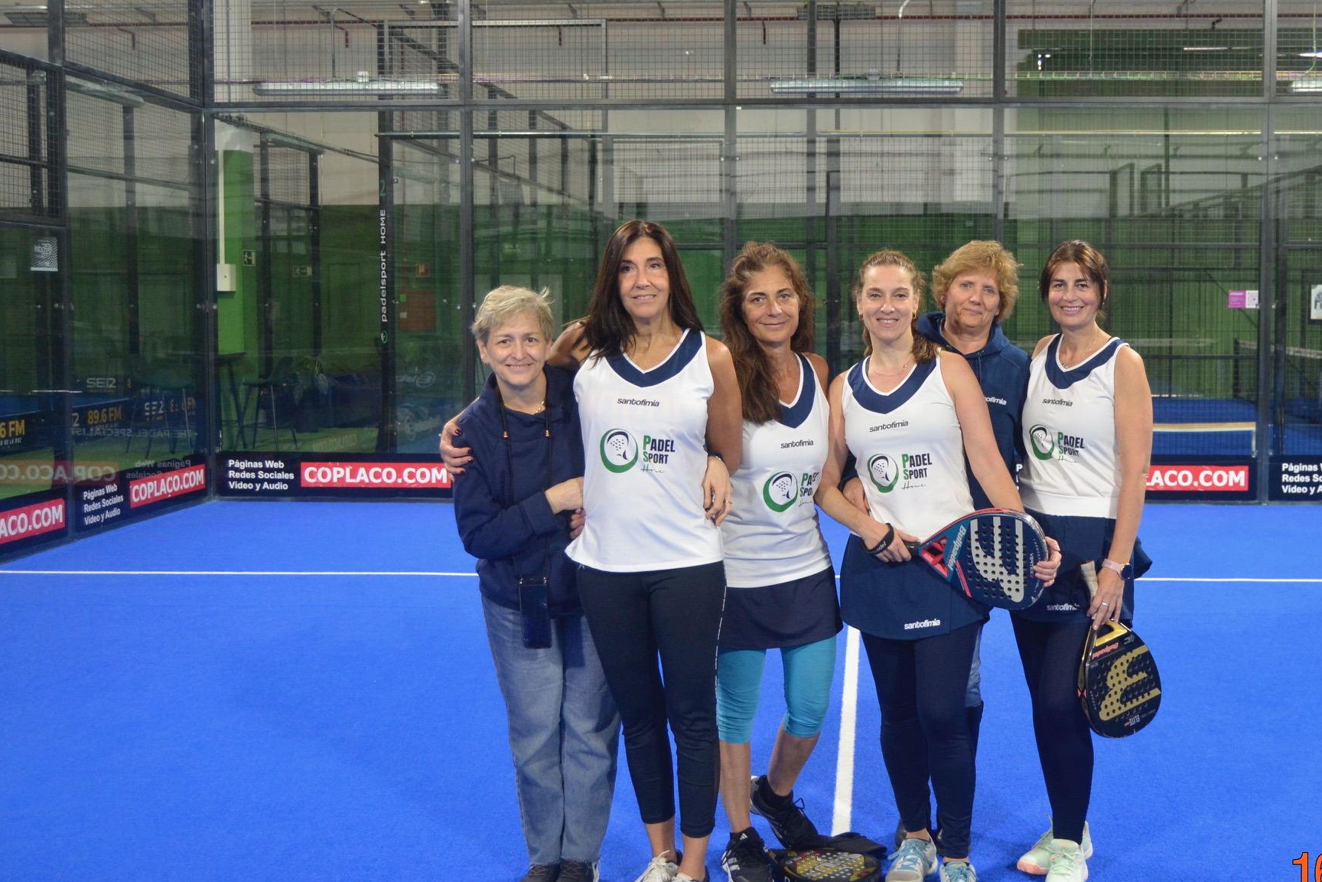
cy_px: 374
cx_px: 841
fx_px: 1469
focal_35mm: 40
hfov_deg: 47.9
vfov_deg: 33.3
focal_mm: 20
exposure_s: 1/30
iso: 800
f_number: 3.5
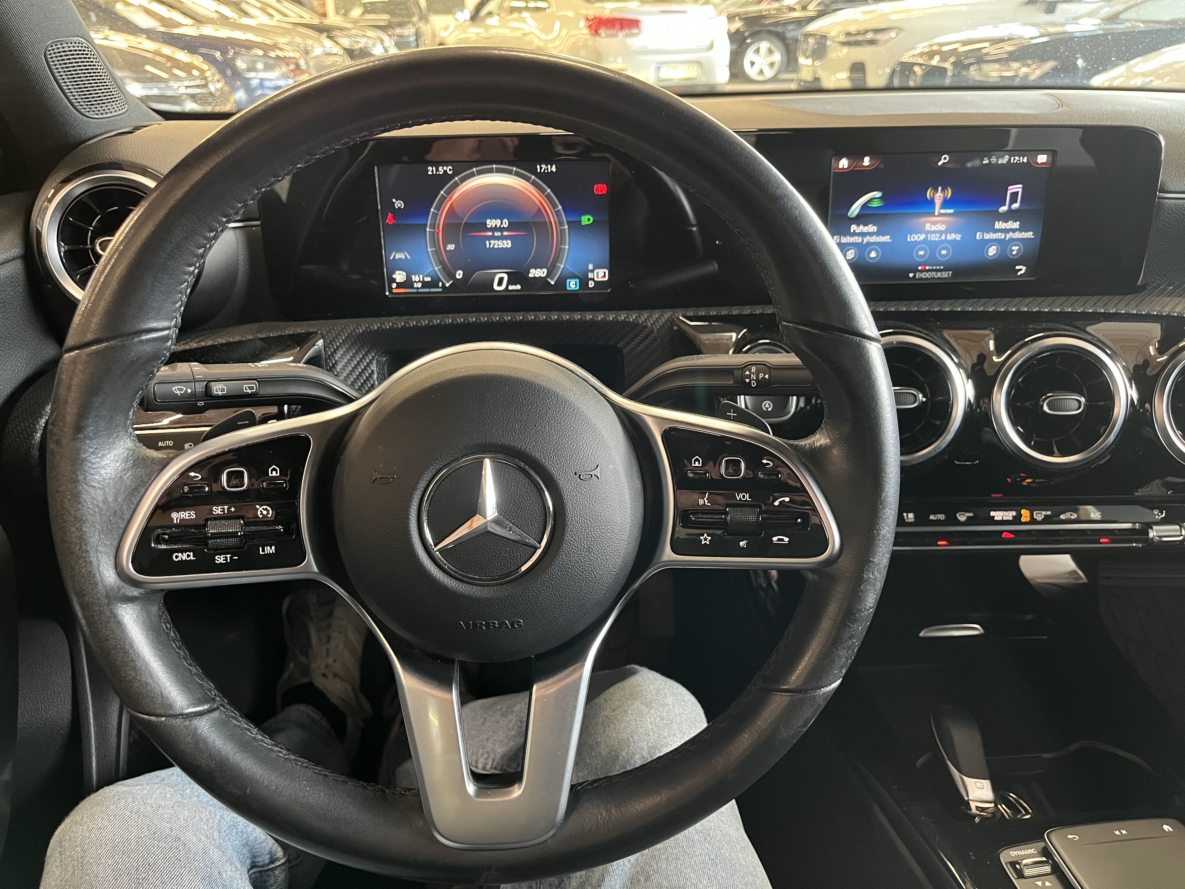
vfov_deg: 53.1
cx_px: 592
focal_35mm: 26
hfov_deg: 67.3
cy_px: 444
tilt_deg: -26.1
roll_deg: +0.6
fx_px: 890
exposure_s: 1/36
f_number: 1.6
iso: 500
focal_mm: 5.1
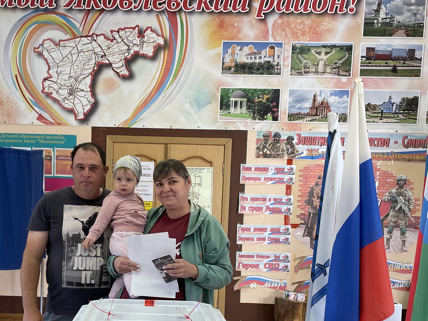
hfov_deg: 41.5
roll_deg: -1.4
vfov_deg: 31.4
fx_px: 556
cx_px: 143
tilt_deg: -4.0
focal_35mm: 45
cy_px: 252
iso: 100
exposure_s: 1/100
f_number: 1.6
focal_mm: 4.2
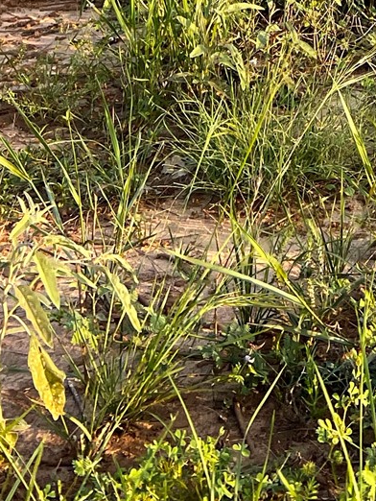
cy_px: -326
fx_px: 1476
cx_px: 596
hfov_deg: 13.5
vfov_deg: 16.8
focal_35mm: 102
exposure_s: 1/1488
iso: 50
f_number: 1.5
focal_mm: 5.7
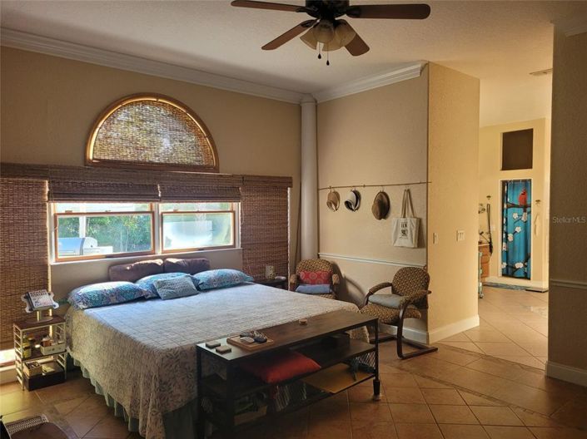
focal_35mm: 26
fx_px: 441
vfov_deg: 53.0
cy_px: 220
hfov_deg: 67.3
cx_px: 294
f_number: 1.8
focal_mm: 5.4
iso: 250
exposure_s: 1/120
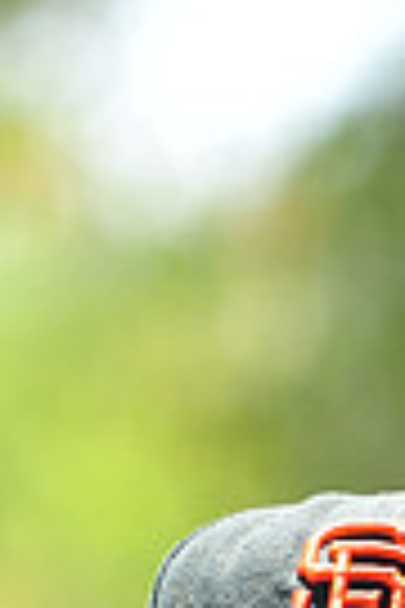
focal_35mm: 664
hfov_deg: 2.1
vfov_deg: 3.1
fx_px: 11204
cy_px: 1293
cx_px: 360
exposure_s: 1/400
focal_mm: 155
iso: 200
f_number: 4.5
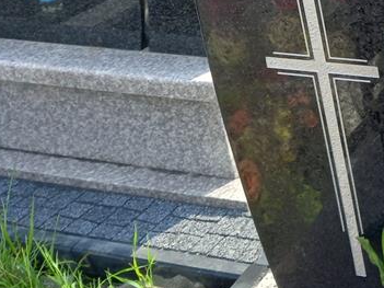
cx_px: 550
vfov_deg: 20.1
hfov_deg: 22.6
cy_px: 92
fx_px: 810
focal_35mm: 73
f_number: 2
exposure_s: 1/187
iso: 25
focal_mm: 4.6
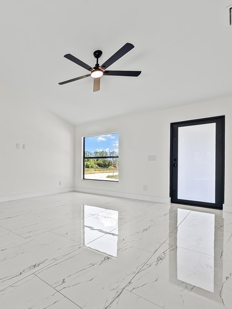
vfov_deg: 84.6
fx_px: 170
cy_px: 163
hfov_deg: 61.0
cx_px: 35
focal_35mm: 19
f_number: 9
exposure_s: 1/13
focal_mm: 12
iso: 200
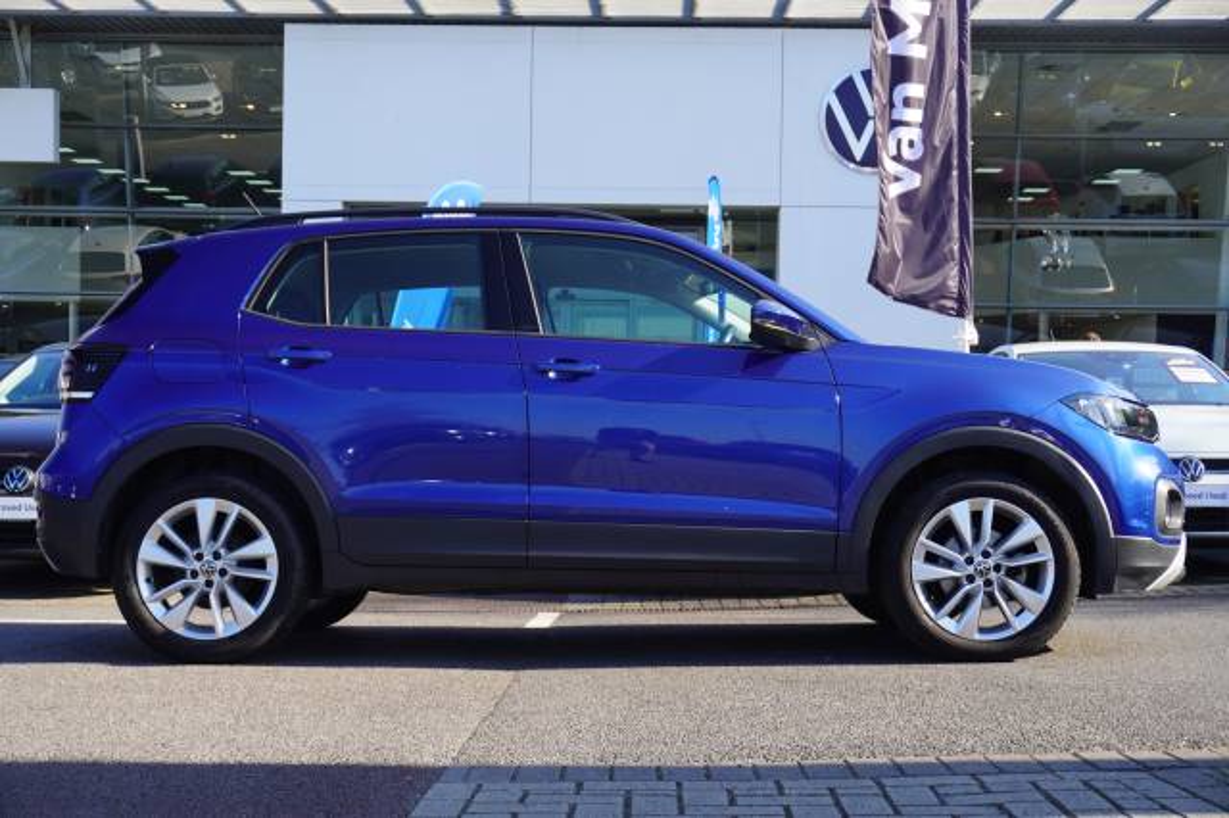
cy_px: 409
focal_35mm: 51
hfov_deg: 38.9
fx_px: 1740
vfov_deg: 26.5
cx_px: 614
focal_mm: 34
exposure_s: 1/80
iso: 100
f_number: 6.3
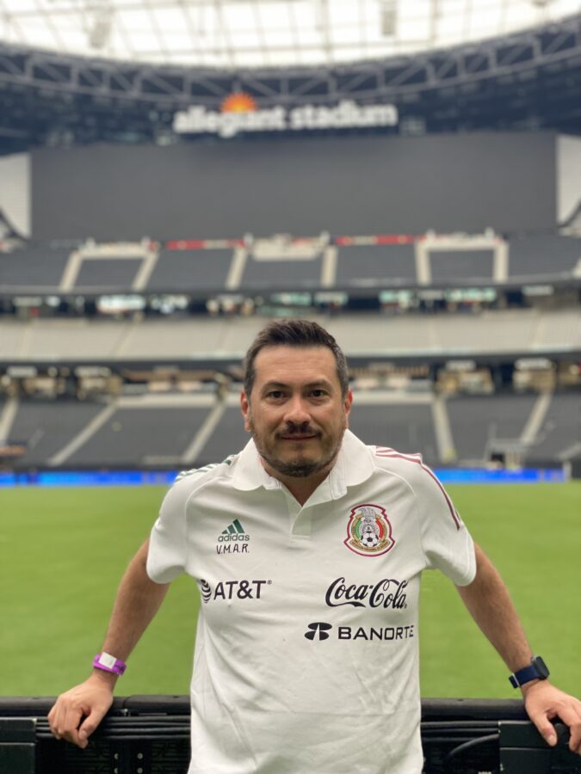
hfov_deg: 28.0
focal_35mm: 52
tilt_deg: +6.1
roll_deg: +0.2
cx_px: 290
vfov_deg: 36.8
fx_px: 1164
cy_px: 387
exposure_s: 1/122
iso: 200
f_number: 2
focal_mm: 6
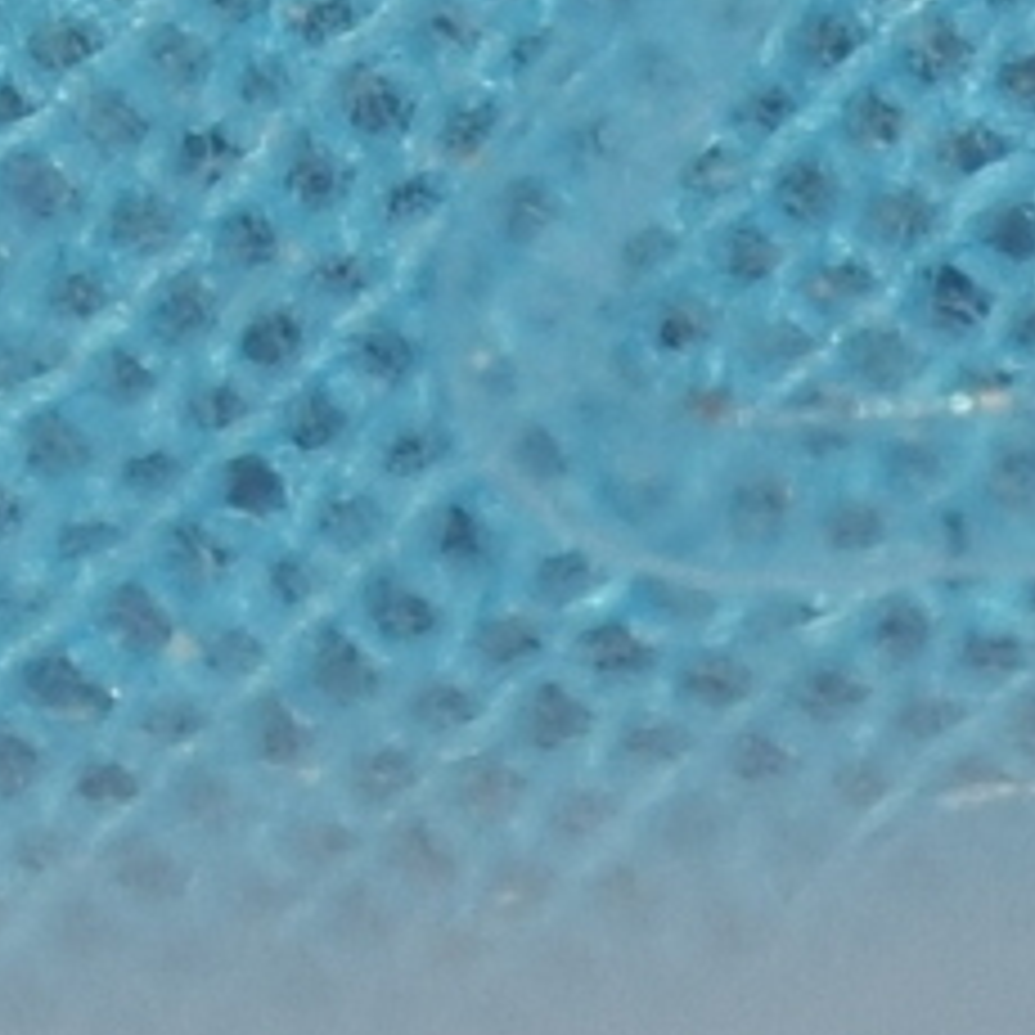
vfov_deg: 2.4
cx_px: -970
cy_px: -302
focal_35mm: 743
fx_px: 25134
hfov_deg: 2.4
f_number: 13
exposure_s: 1/160
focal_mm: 140
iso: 100
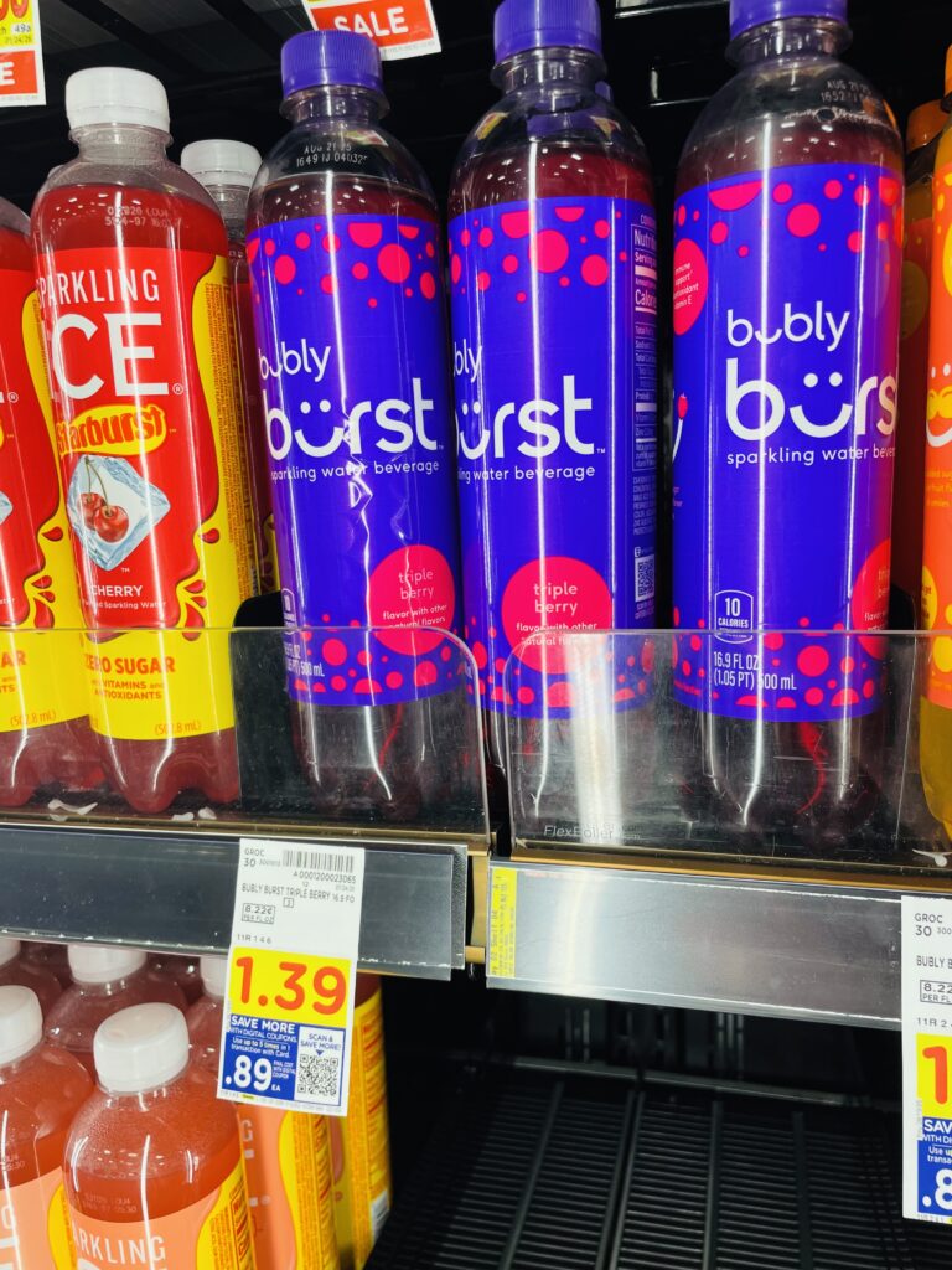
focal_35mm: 26
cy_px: 635
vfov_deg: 67.3
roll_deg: +0.7
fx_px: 953
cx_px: 476
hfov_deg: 53.1
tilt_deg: -2.8
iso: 64
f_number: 1.6
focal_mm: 4.2
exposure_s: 1/121
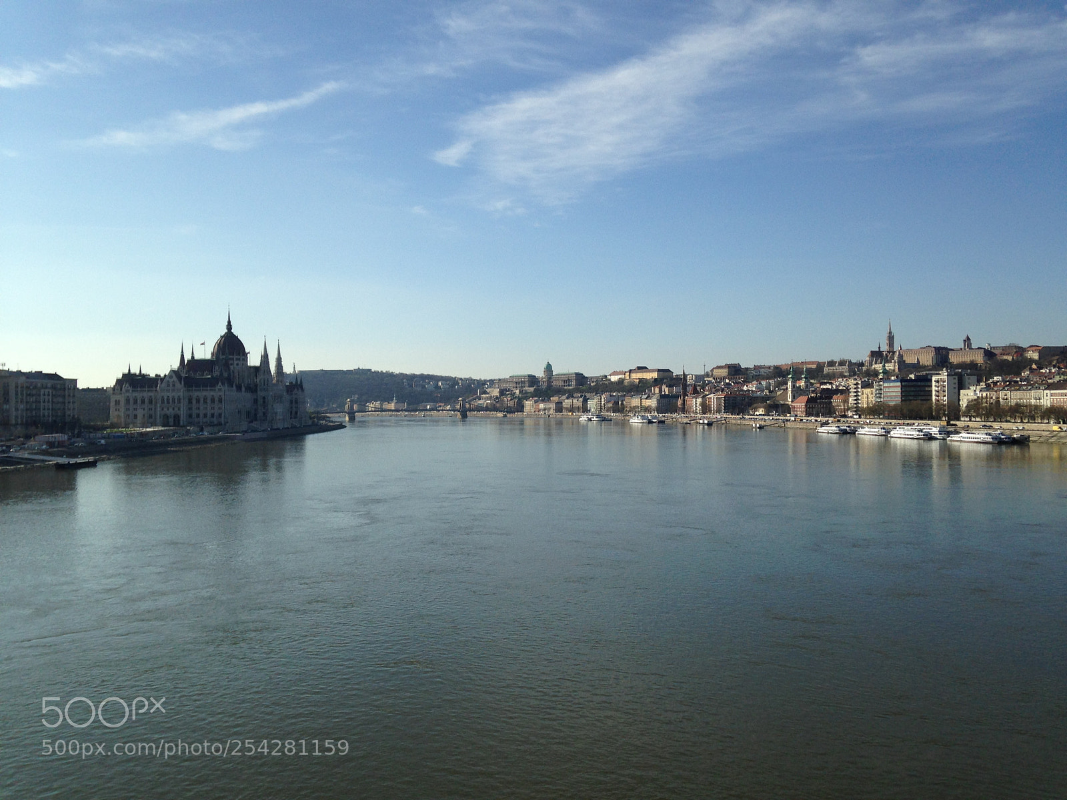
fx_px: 1017
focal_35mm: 33
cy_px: 400
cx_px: 534
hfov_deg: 55.4
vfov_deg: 42.9
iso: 50
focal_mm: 4.12
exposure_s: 1/2358
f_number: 2.4
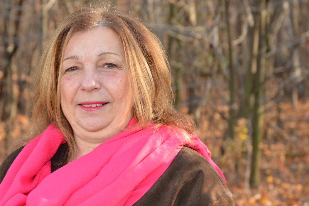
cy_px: 105
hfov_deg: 17.0
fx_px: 1030
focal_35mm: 120
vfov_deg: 11.4
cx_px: 106
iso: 640
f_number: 7.1
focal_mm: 78
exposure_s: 1/250
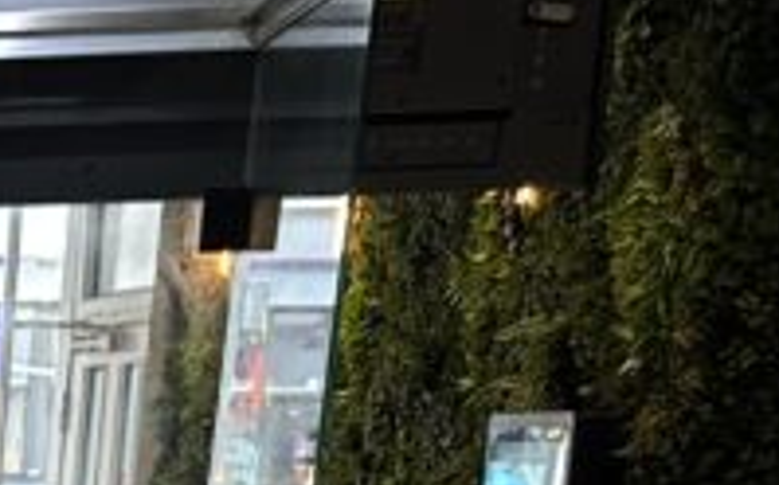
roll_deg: +0.9
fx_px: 2779
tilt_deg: -15.1
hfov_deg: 12.7
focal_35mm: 131
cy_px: 1220
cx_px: -1037
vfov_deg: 8.9
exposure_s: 1/50
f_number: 1.78
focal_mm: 6.86
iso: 160
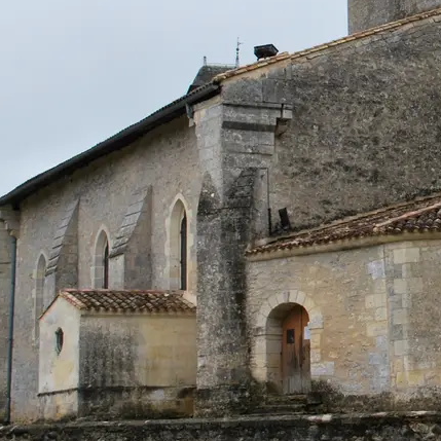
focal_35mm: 99
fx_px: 1427
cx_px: 558
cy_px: 89
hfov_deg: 16.7
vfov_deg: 17.4
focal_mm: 26
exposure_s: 1/125
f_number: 5.6
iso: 100
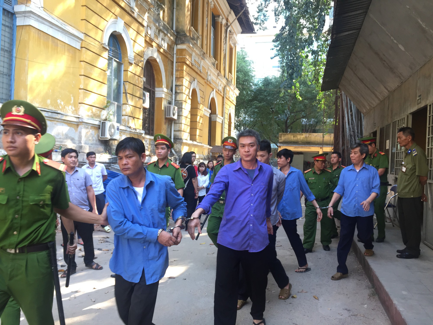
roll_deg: -3.8
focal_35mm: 29
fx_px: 363
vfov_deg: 48.2
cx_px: 216
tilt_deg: +0.5
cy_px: 162
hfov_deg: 61.7
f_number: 2.2
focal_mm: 4.15
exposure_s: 1/100
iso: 50
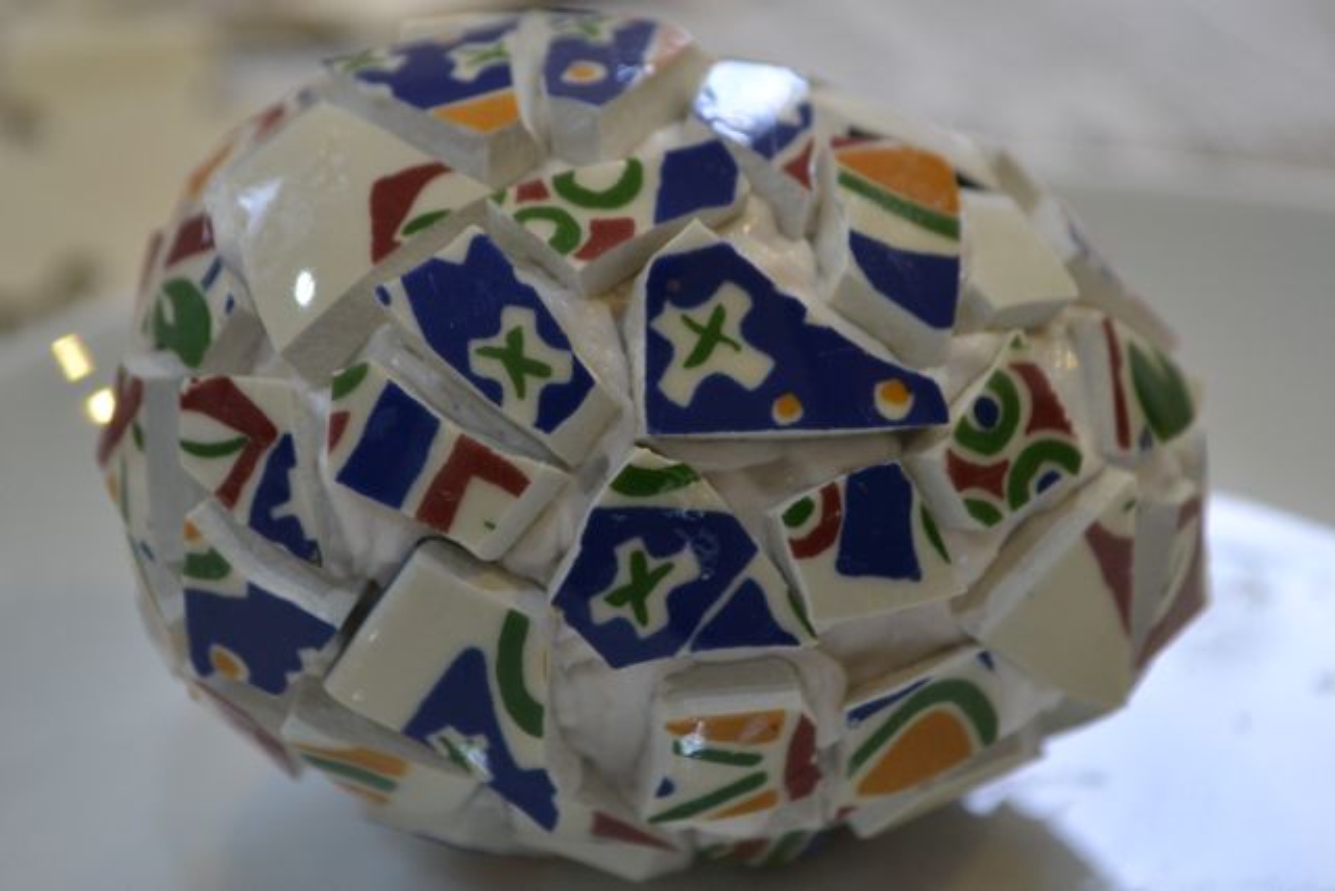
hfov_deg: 28.1
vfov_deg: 18.9
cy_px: 446
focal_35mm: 72
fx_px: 2670
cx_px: 668
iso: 1250
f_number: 5.3
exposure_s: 1/30
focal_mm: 48
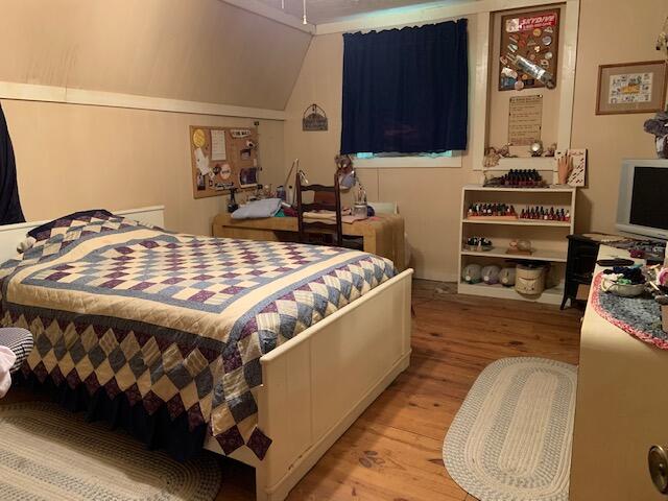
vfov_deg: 53.1
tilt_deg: -11.2
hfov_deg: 67.3
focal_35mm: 26
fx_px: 502
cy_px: 250
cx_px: 334
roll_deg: +2.0
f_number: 1.8
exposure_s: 1/30
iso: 400
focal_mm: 4.25
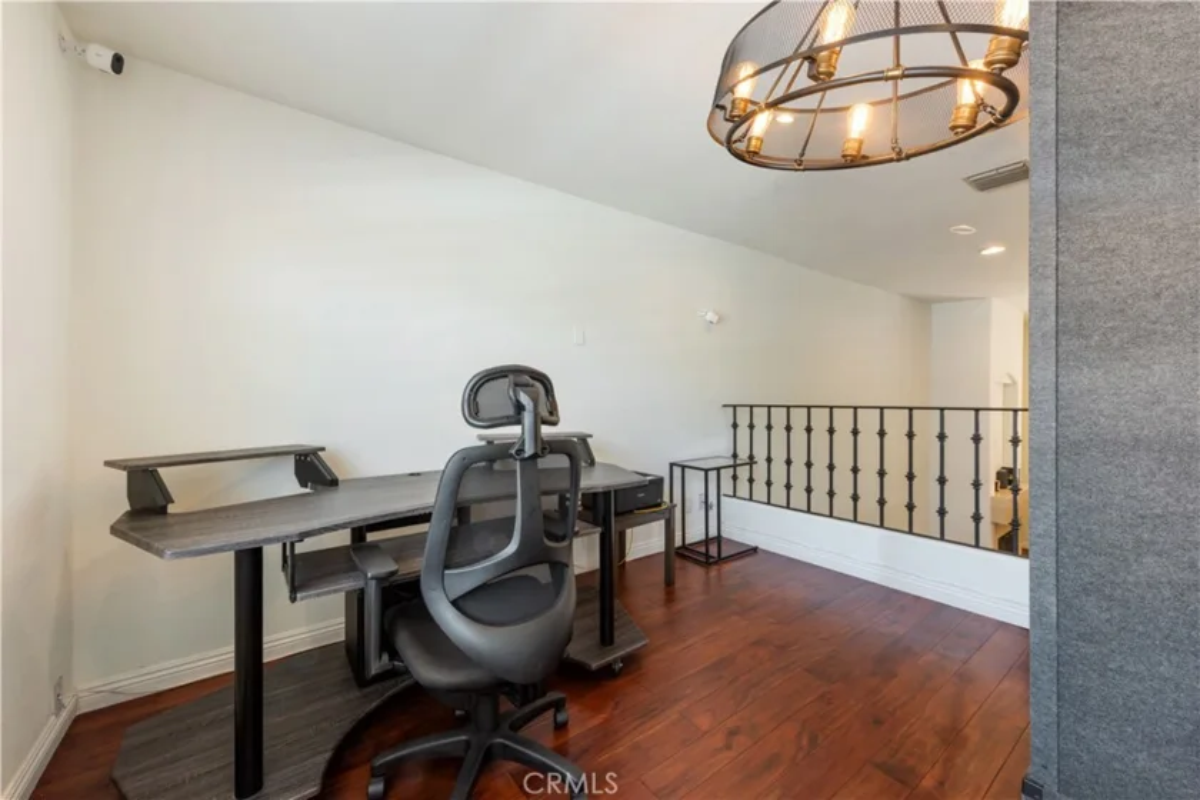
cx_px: 600
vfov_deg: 81.2
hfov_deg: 104.3
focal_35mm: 14
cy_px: 400
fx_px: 467
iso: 400
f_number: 11
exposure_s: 1/6
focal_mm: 14
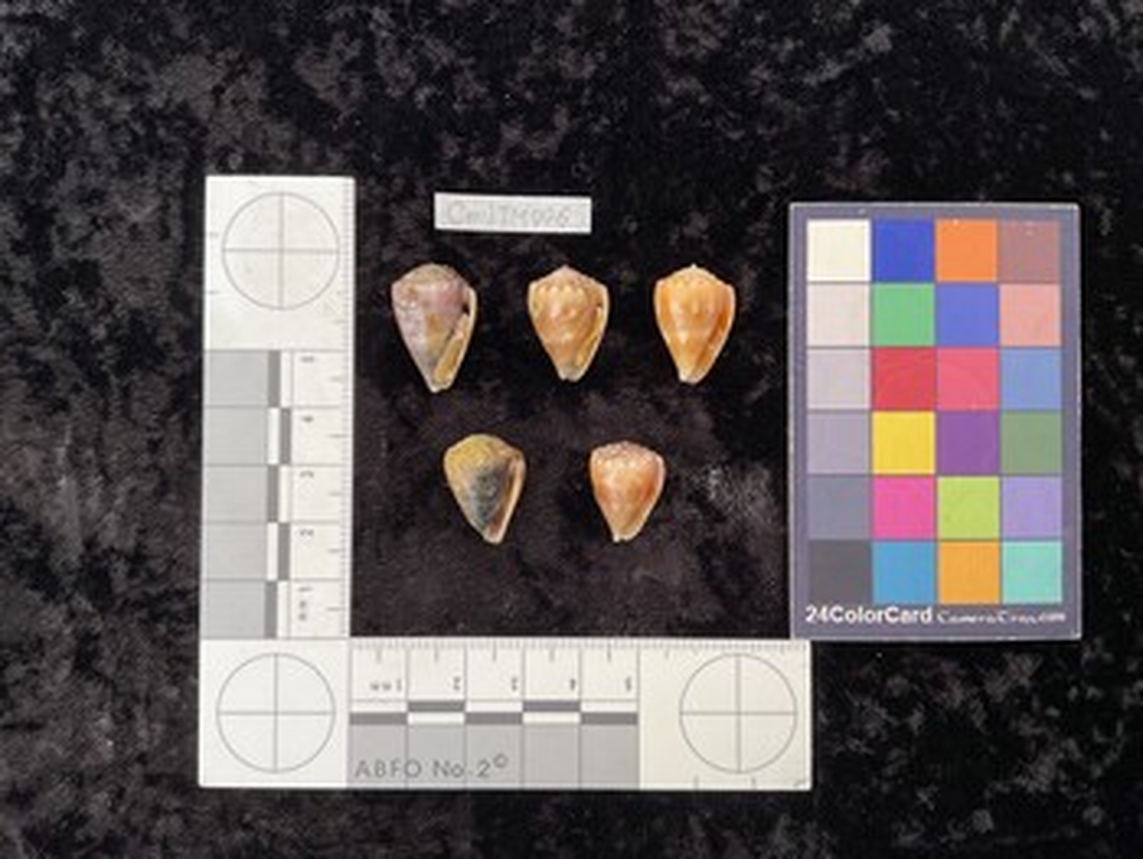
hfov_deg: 61.6
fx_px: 958
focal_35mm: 29
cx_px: 572
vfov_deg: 48.3
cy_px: 430
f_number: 1.8
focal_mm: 3
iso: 80
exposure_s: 1/60
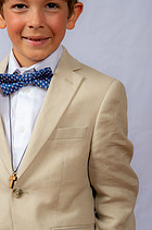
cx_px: 56
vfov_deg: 13.8
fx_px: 947
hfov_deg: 9.2
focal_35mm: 149
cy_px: 117
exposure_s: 1/160
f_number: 6.3
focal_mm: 70
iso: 250
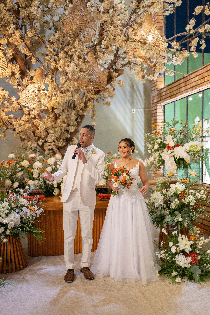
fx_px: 306
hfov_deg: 37.9
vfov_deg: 54.4
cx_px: 105
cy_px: 158
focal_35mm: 35
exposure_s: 1/320
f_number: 1.4
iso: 4000
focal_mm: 35
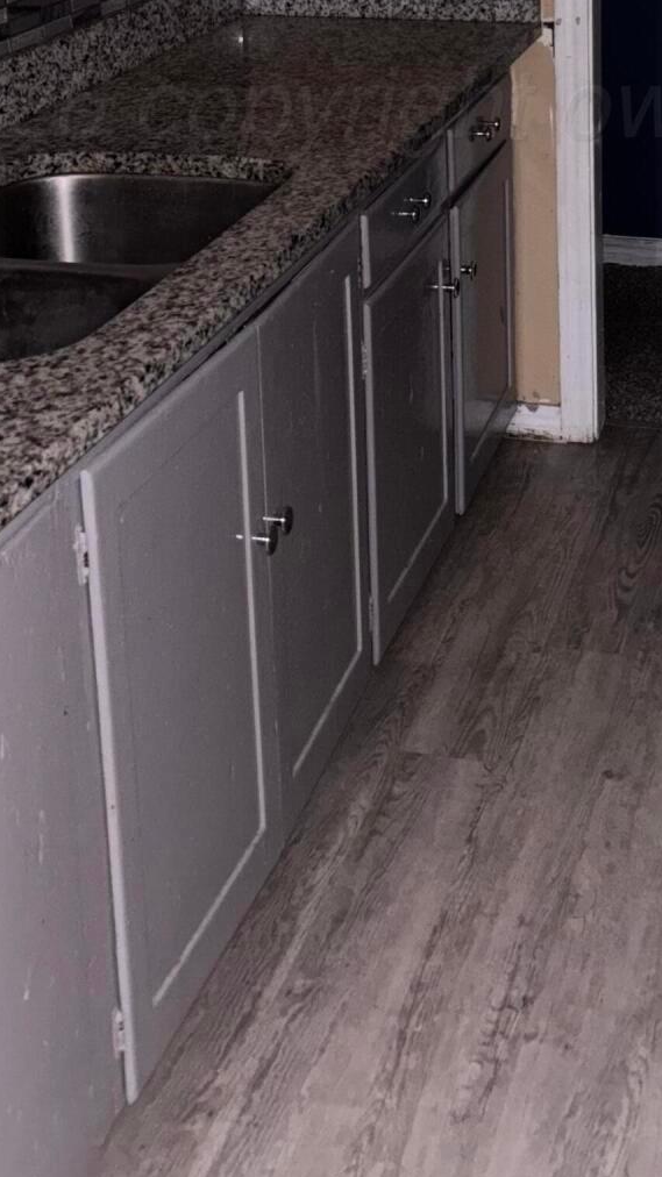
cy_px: 112
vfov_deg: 35.0
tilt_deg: -13.4
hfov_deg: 21.2
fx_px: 1748
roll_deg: +0.2
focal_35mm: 56
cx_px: 513
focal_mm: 5.96
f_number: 1.6
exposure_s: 1/4
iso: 250
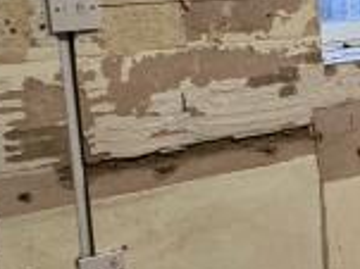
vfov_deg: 15.5
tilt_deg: -10.4
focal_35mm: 95
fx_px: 987
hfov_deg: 16.0
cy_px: 93
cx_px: 727
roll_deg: -2.0
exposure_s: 1/100
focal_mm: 2.22
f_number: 2.2
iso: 125
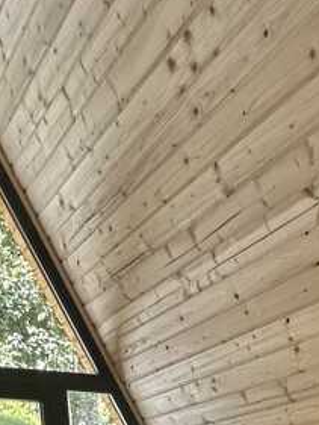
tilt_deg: -16.9
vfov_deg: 23.9
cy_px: 715
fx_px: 626
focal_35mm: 51
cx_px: 190
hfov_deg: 28.5
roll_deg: +1.8
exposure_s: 1/99
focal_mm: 2.22
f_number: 2.2
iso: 200
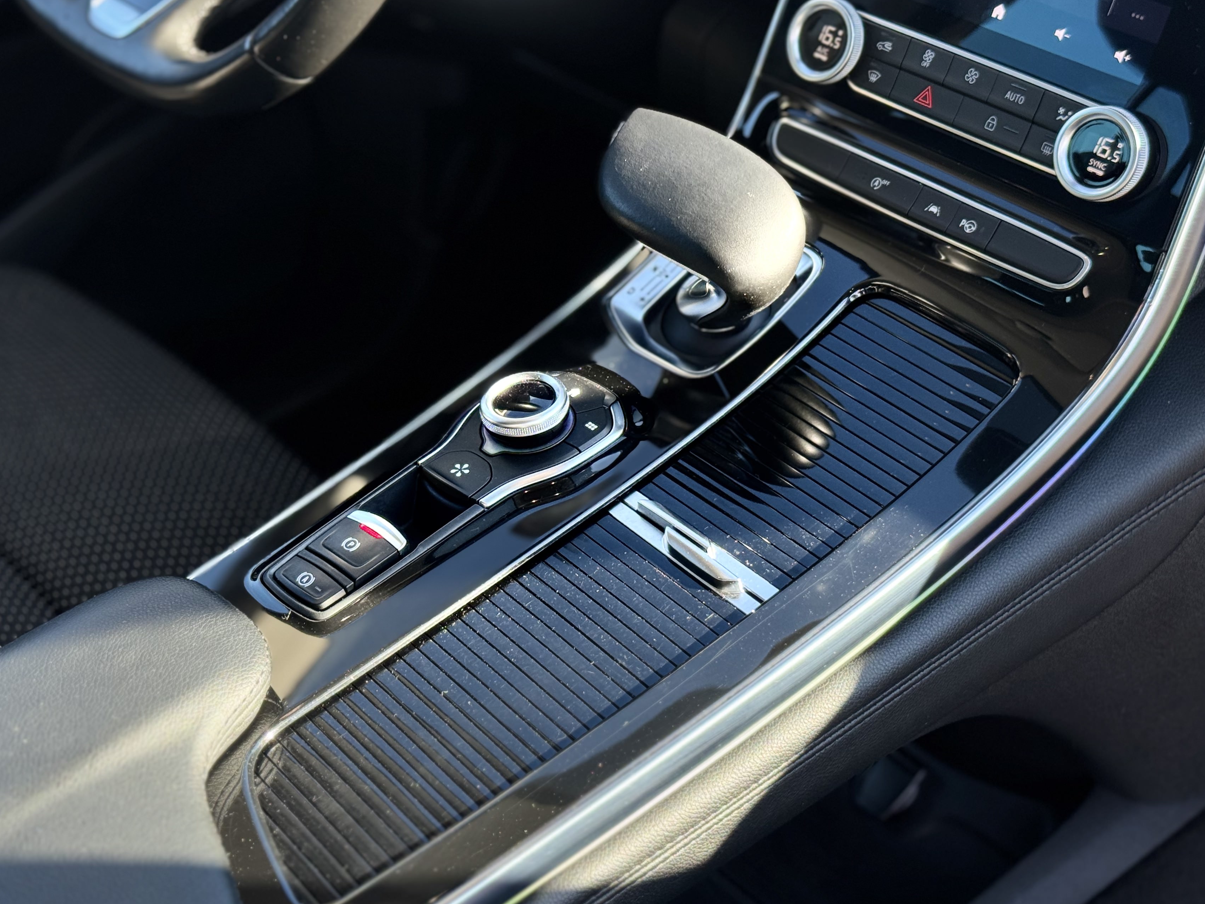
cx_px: 544
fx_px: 1984
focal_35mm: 57
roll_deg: +3.9
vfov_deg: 25.6
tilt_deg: -31.9
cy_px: 391
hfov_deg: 33.8
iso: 64
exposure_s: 1/172
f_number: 1.78
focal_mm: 6.76
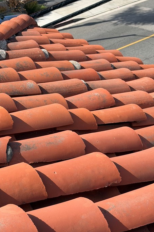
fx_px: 482
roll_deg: +5.2
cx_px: 73
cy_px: 125
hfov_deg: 18.2
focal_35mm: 75
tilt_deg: -32.7
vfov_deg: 27.0
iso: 80
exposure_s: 1/3534
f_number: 1.78
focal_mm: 6.76
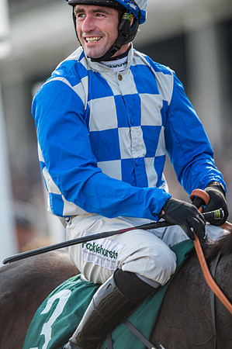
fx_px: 3875
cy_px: 174
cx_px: 116
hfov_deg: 3.4
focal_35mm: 400
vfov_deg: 5.2
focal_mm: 400
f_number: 5
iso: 160
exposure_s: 1/500
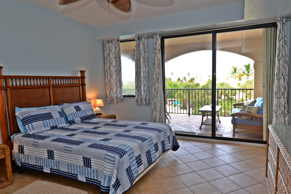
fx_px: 178
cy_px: 99
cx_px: 160
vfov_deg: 57.3
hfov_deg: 78.4
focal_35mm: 22
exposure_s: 1/80
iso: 200
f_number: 4.5
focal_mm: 15
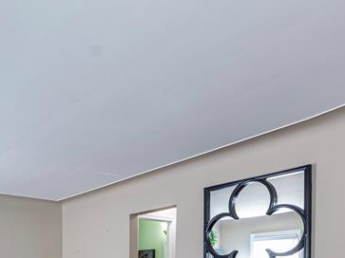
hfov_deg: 47.0
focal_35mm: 38
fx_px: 379
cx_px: 83
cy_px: 276
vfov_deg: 33.4
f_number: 7.1
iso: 200
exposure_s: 1/13
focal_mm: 14
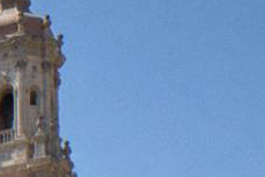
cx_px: -214
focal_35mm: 213
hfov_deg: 9.2
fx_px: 1567
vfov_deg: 6.3
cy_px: 280
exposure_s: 1/500
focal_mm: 49
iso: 640
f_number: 5.6
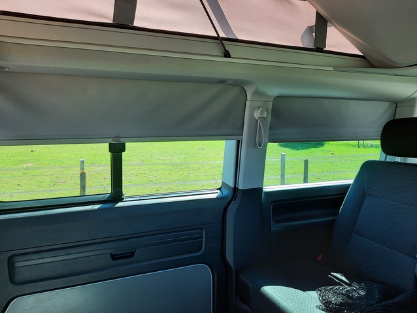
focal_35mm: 25
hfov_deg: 69.4
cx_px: 208
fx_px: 301
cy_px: 156
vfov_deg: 54.9
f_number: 2
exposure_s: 1/50
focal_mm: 4.6
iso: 40
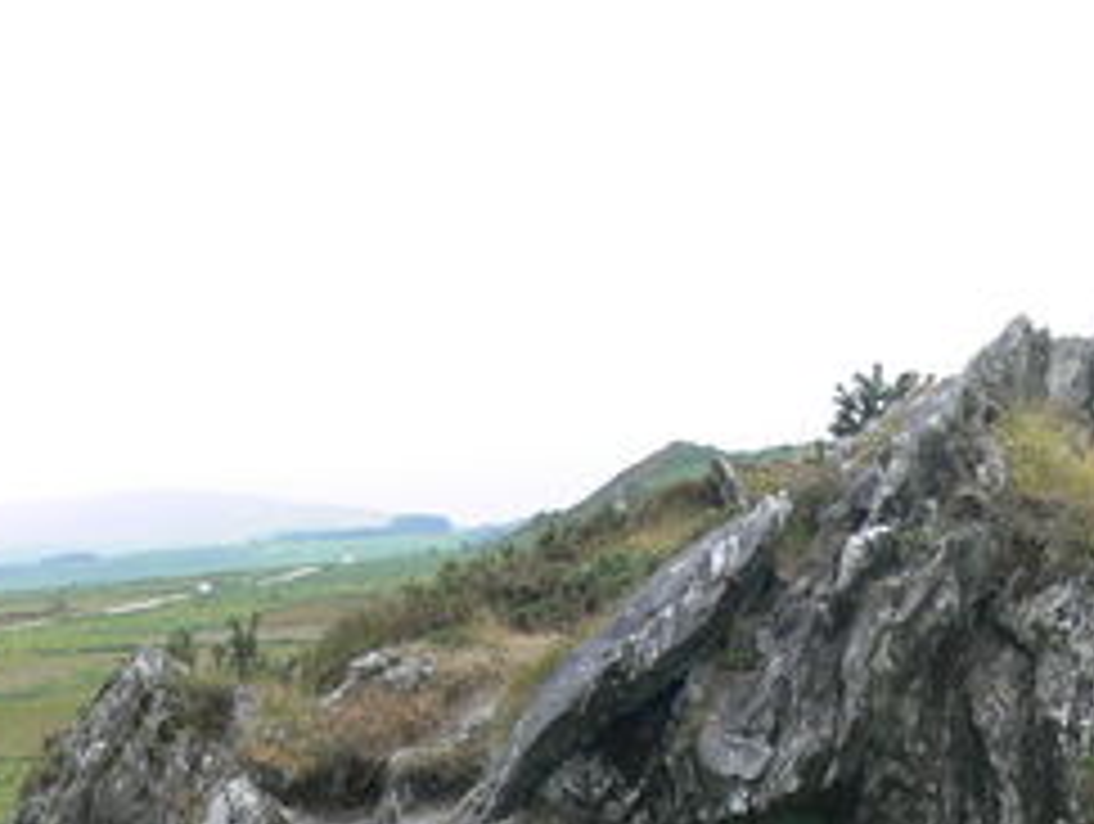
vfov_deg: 15.4
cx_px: 437
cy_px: 1045
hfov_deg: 21.2
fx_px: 2912
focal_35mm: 92
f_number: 4
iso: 80
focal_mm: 7.4
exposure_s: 1/100
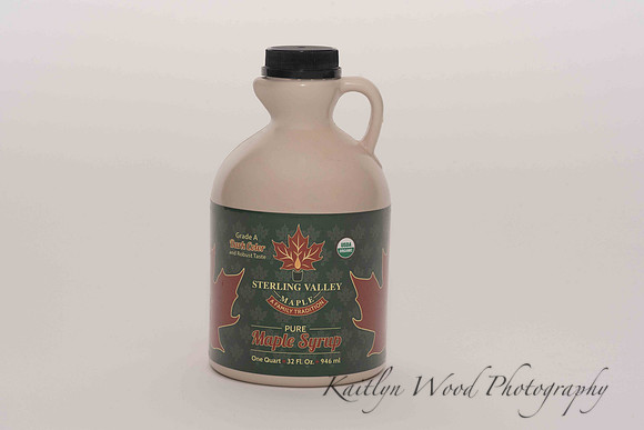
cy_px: 215
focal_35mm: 86
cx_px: 322
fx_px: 1536
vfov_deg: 15.9
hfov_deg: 23.7
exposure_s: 1/100
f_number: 13
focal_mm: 85
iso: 400
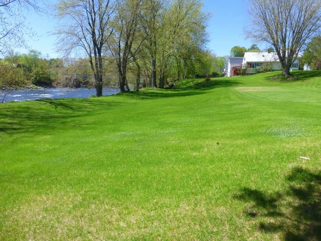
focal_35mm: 24
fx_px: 223
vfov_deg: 56.8
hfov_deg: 71.6
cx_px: 160
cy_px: 120
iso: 100
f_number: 4
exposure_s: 1/500
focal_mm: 4.3
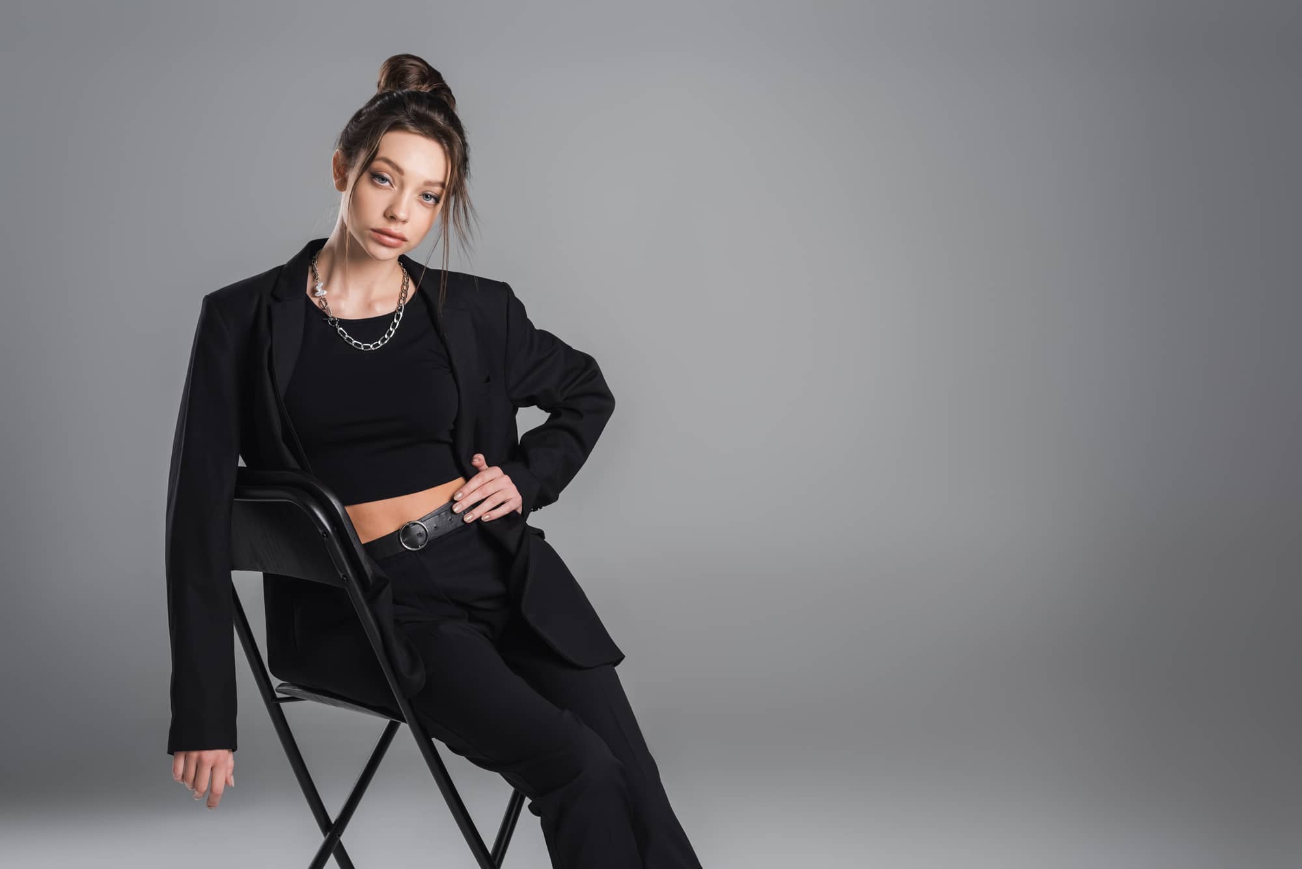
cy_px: 434
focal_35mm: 50
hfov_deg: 39.6
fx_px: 1809
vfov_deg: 27.0
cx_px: 651
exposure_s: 1/160
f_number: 5
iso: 160
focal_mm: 50
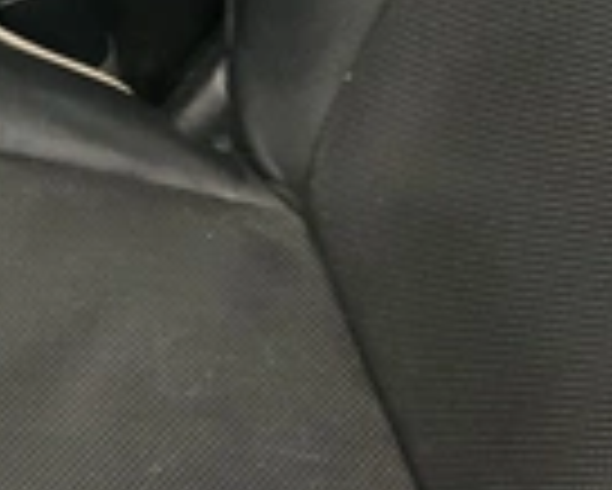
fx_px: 1504
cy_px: 544
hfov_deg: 21.2
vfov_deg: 17.8
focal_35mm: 83
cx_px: -140
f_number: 1.8
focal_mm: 3
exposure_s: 1/26
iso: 640
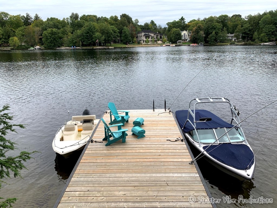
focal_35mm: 26
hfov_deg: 67.3
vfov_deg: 53.1
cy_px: 104
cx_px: 138
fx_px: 208
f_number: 1.8
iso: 25
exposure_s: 1/871
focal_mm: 4.25
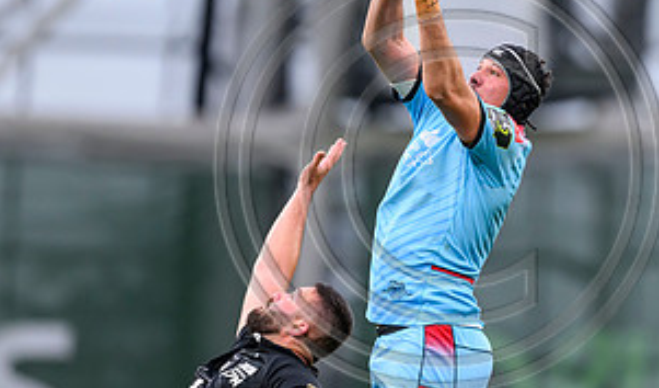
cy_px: 96
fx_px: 14965
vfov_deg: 1.5
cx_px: 473
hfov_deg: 2.5
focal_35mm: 847
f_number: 3.2
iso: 2000
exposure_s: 1/2000
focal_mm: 400
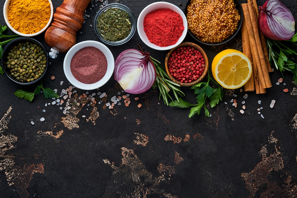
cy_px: 99
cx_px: 148
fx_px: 742
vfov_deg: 15.2
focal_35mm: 90
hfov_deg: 22.6
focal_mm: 60
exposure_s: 1/160
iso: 160
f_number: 9
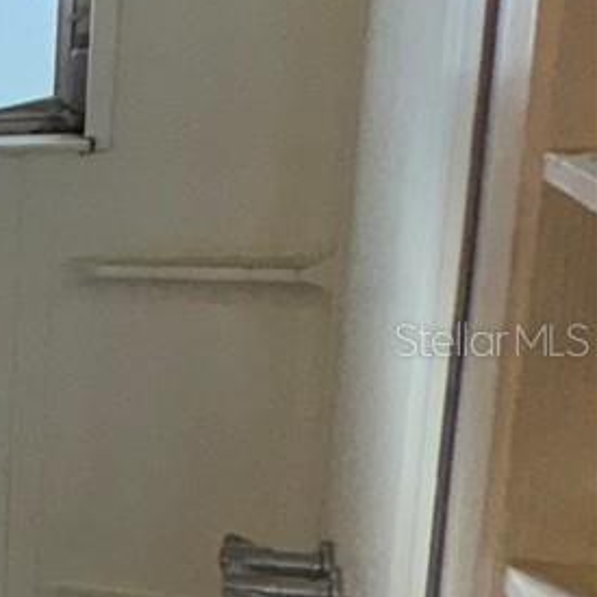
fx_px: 1405
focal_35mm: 72
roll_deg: +6.2
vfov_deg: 24.0
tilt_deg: -10.2
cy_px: 339
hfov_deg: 12.0
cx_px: -1138
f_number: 2.2
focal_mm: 2.22
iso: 64
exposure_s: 1/122
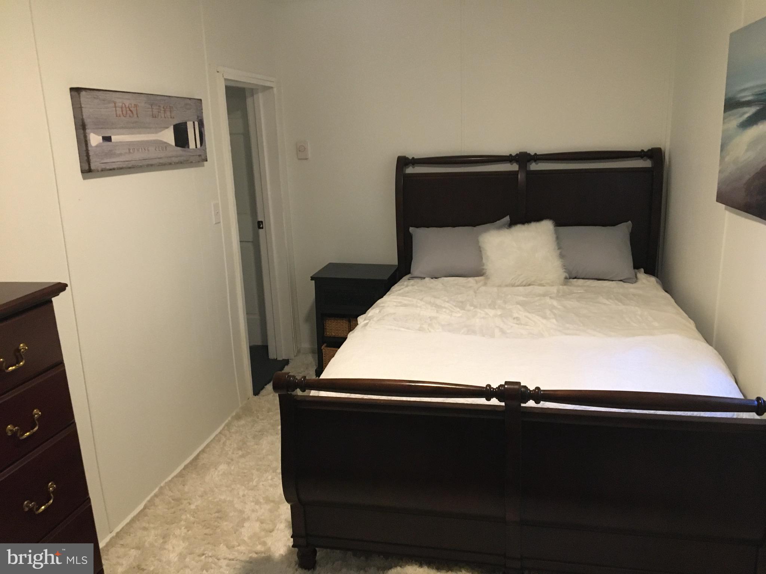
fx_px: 642
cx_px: 383
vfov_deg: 48.2
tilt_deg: -13.9
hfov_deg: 61.7
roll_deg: +1.0
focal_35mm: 29
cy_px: 287
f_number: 2.2
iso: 200
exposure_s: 1/30
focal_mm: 4.15
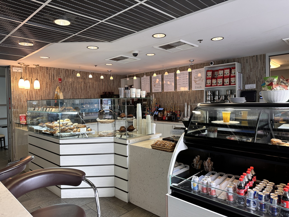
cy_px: 108
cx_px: 144
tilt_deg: -1.9
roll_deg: +1.2
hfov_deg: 71.6
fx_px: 200
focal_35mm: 24
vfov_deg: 56.8
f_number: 1.78
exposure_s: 1/120
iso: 160
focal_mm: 6.86
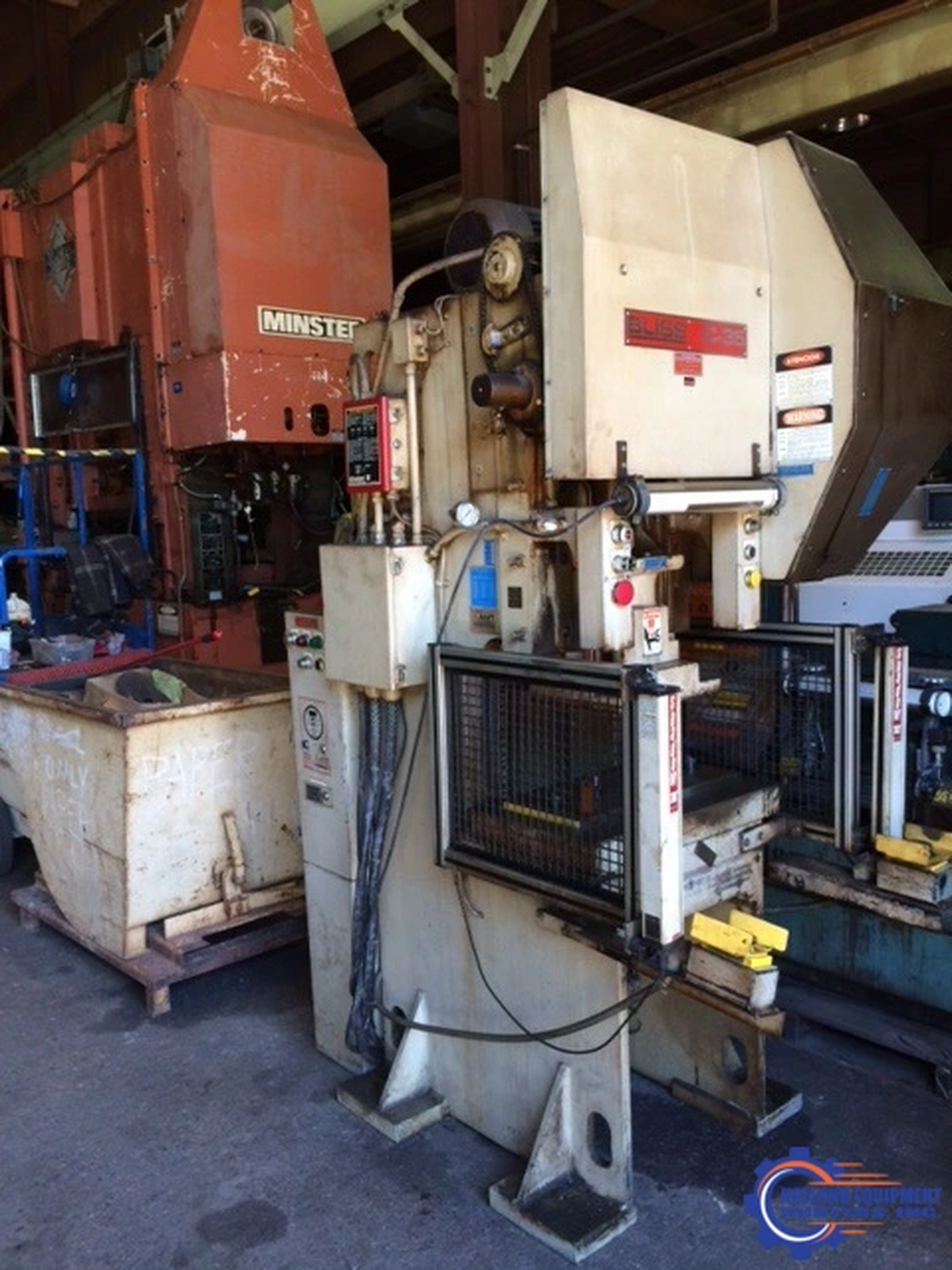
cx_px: 476
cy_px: 635
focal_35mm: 30
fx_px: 1100
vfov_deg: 60.0
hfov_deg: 46.8
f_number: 2.2
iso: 64
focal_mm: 4.12
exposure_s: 1/30
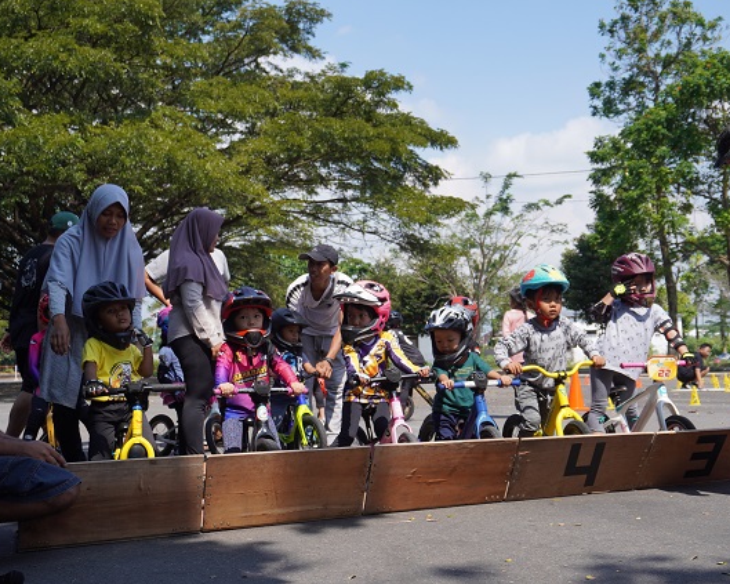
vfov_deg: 35.2
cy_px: 293
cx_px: 418
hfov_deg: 43.2
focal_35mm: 43
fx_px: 920
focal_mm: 25
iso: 100
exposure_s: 1/500
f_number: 5
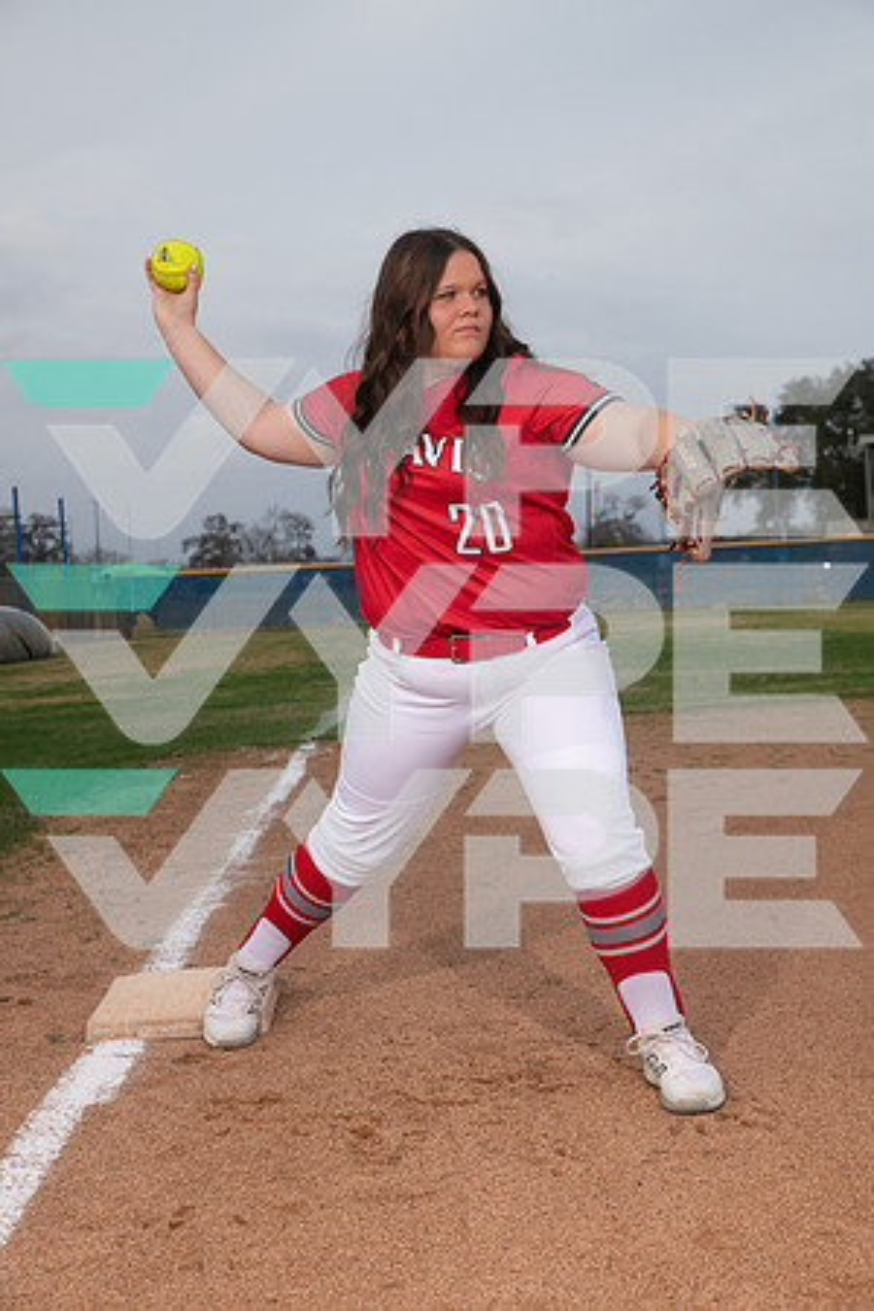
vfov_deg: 41.1
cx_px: 437
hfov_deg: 28.1
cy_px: 656
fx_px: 1748
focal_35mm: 48
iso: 200
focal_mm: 48
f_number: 6.3
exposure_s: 1/400
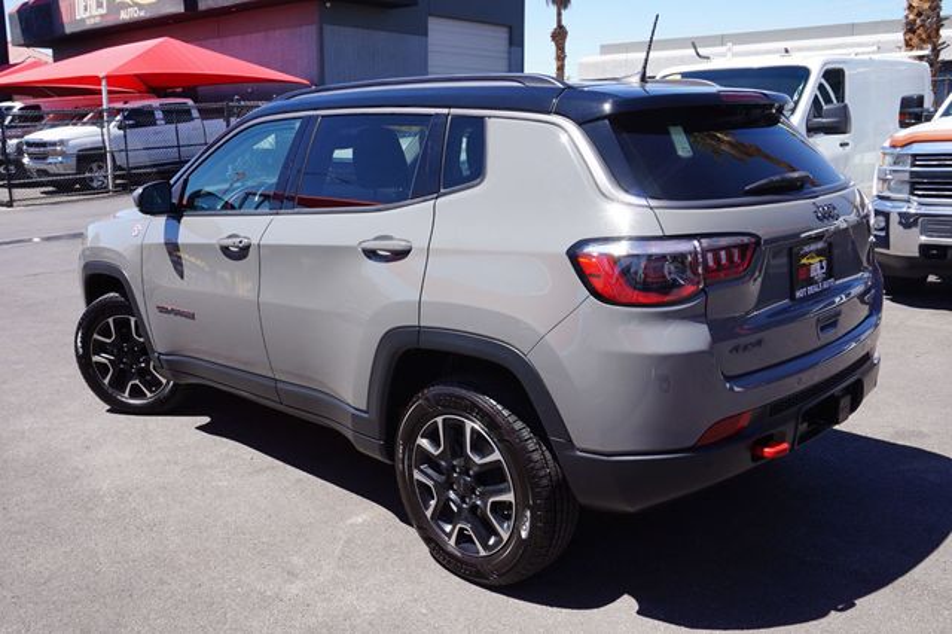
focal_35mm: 32
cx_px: 476
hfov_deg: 59.5
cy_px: 317
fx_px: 833
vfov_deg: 41.7
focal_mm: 21
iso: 100
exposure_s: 1/80
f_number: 11
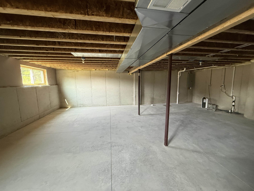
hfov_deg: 102.1
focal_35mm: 14
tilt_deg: -5.1
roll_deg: +1.9
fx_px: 103
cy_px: 96
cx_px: 127
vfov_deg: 85.7
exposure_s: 1/69
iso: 320
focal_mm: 2.22
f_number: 2.2
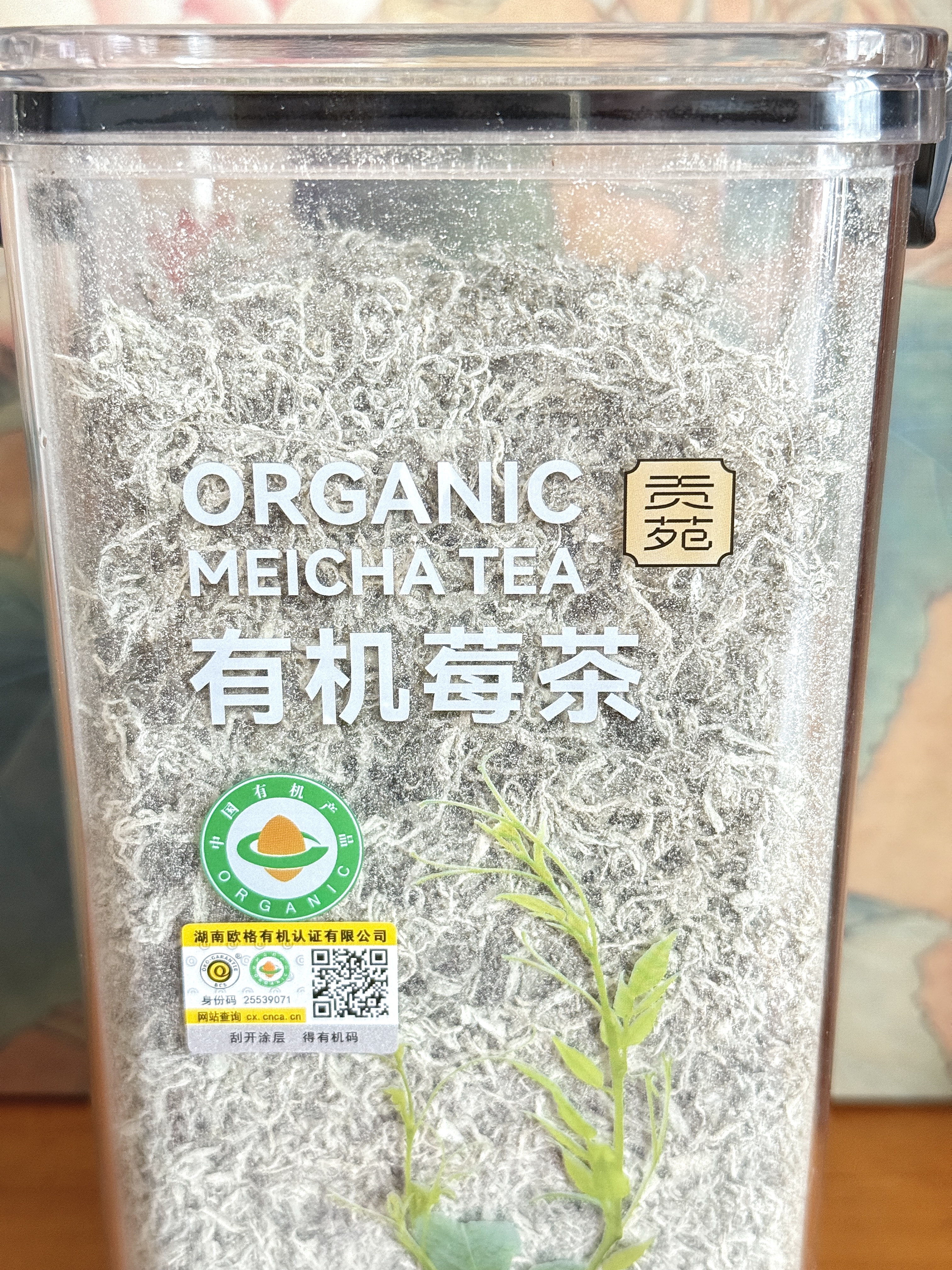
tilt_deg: -16.7
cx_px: 476
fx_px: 1760
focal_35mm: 48
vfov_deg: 39.7
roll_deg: -0.3
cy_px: 635
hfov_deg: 30.3
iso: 500
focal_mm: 6.76
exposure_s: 1/40
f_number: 1.78
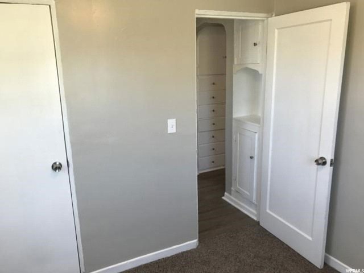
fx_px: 294
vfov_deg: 49.7
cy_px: 136
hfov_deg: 63.4
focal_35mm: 28
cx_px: 182
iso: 32
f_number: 1.8
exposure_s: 1/60
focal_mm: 3.99
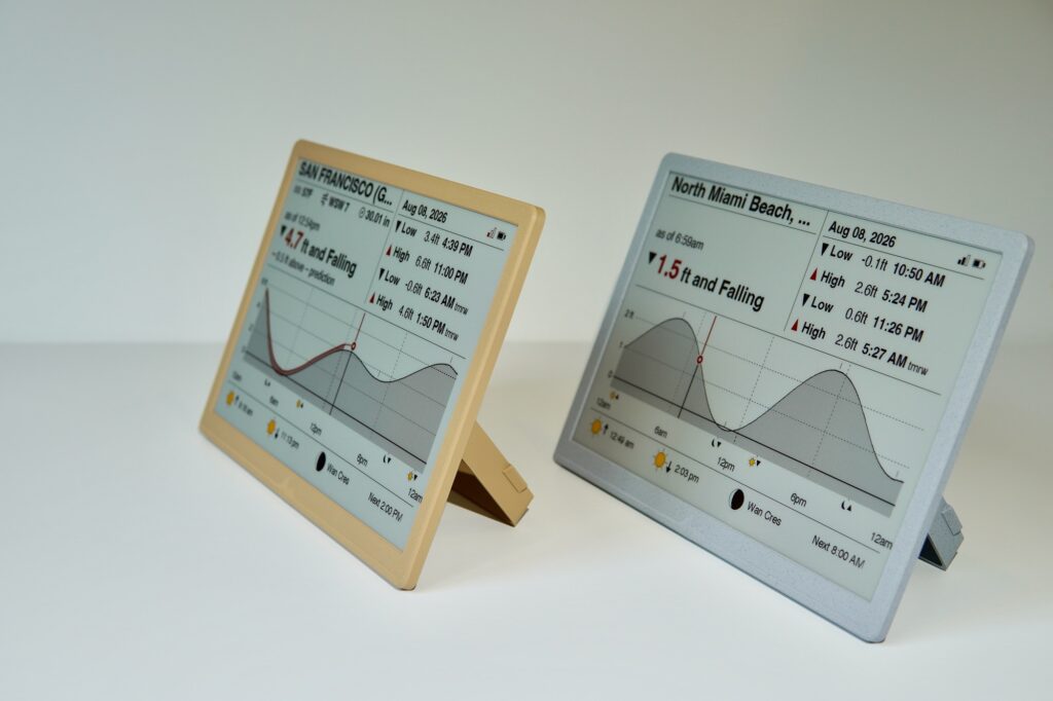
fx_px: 1316
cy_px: 350
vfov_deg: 29.8
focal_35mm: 45
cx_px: 526
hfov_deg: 43.6
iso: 125
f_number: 4
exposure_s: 1/160
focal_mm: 30
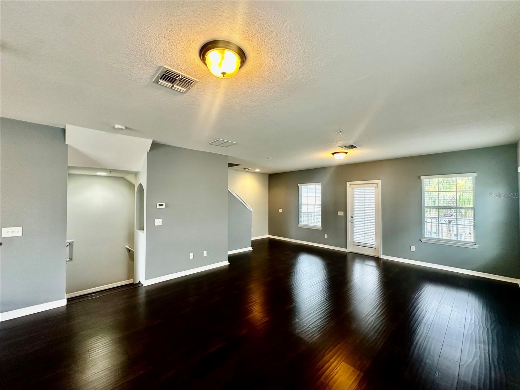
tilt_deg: +1.4
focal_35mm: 14
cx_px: 260
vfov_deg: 85.7
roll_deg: +0.1
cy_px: 195
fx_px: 210
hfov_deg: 102.1
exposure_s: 1/60
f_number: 2.2
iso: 160
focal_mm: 2.22
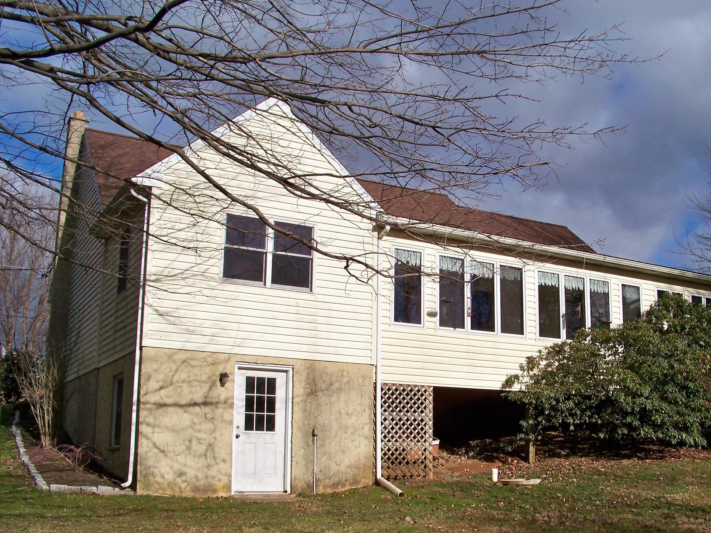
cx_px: 417
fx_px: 821
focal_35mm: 40
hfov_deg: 46.6
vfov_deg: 35.8
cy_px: 318
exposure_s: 1/1000
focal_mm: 5.85
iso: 64
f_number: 4
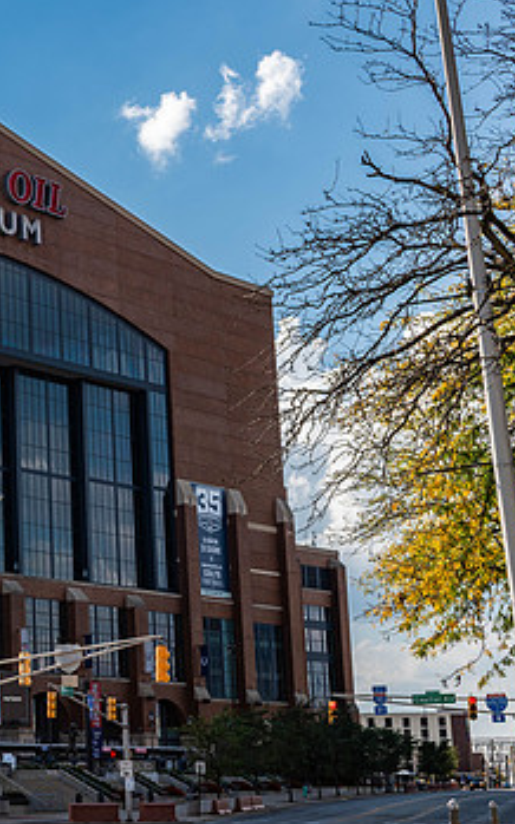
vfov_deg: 29.8
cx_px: -227
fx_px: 1550
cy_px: 467
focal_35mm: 69
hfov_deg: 17.2
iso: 64
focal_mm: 29
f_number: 8
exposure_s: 1/160
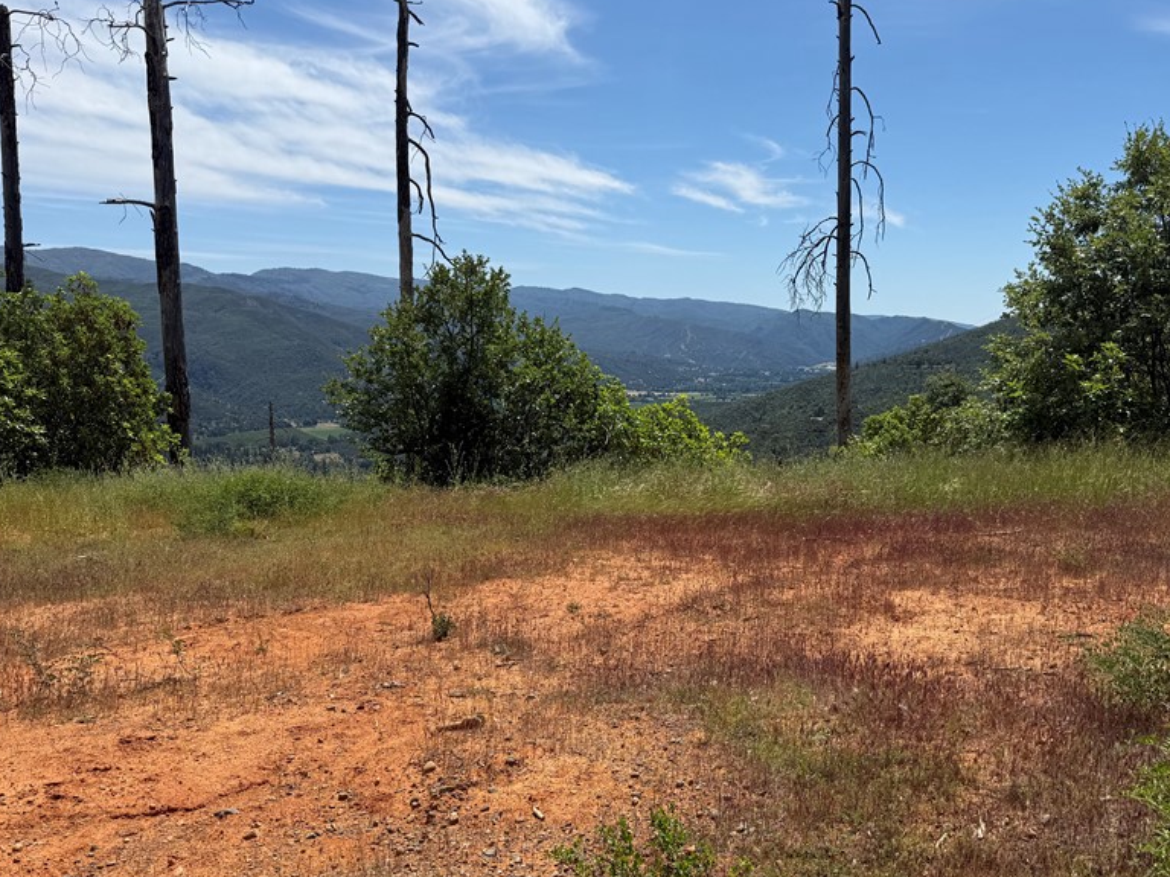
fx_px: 1082
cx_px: 660
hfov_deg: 56.6
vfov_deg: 44.2
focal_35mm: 32
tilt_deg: -6.3
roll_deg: -1.4
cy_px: 452
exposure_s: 1/6711
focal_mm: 6.76
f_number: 1.78
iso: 80
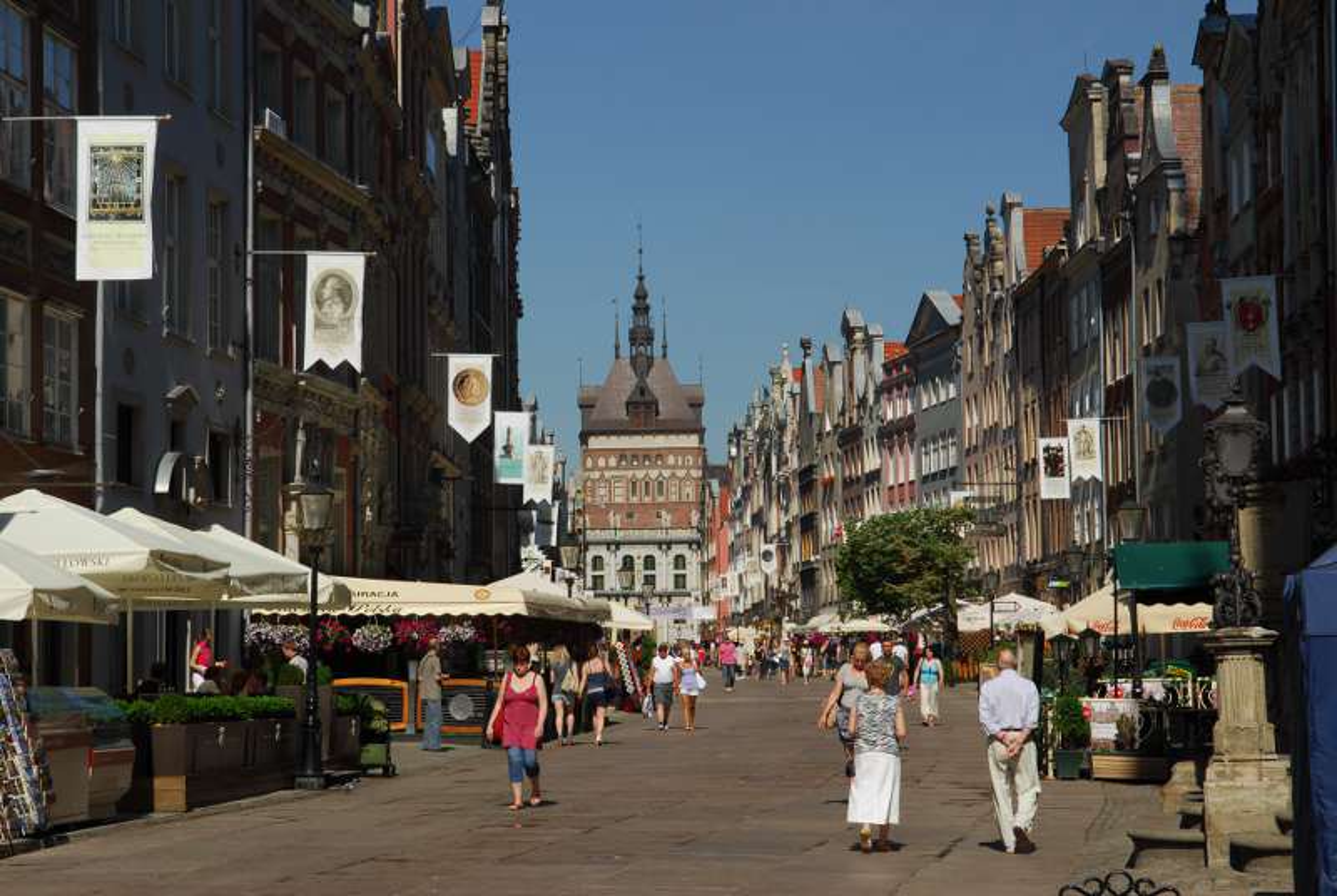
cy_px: 448
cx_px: 668
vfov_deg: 16.6
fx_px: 3068
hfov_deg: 24.6
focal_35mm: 82
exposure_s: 1/90
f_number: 9
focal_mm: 55
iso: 100
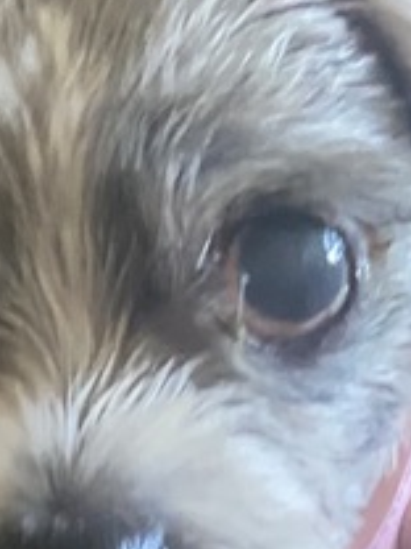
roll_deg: -2.5
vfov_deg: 15.1
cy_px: 692
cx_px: -327
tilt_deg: -23.0
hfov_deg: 11.1
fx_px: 1979
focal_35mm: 125
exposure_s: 1/40
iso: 500
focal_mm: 4.25
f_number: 1.8
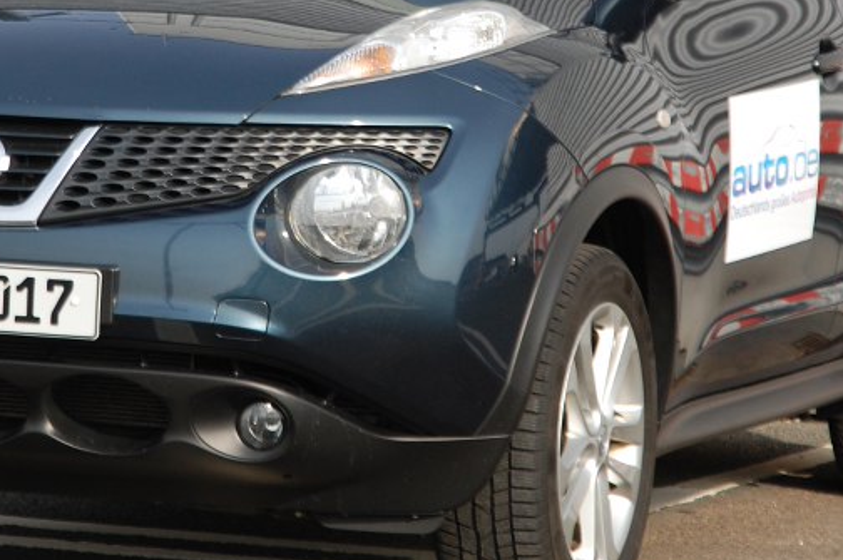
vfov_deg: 4.1
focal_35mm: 335
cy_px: 108
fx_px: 7837
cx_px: 321
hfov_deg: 6.2
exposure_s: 1/500
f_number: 5.6
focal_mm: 110
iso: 250
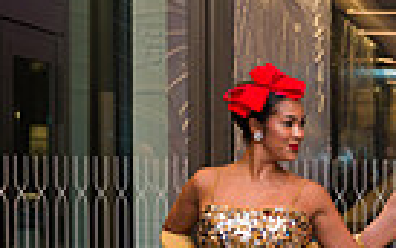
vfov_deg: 10.4
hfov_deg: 15.7
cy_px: 288
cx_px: 535
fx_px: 1351
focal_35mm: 125
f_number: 3.2
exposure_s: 1/200
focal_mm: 29
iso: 400
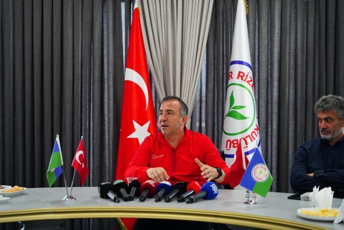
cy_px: 115
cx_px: 172
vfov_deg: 19.5
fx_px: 669
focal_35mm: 70
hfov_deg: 28.8
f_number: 2.8
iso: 5000
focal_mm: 70
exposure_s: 1/500
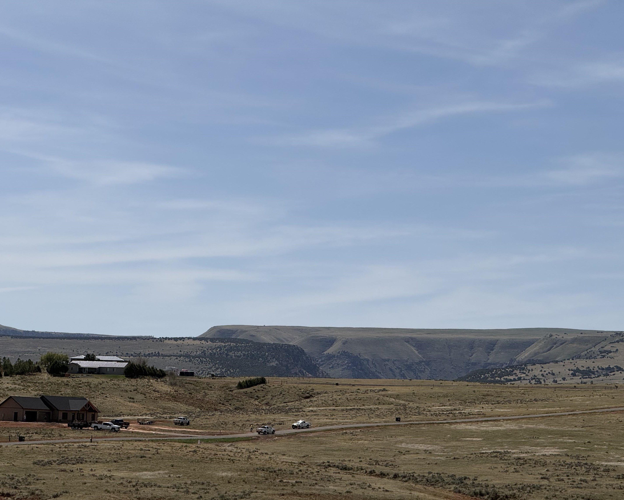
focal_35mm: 126
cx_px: 315
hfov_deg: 15.3
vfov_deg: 12.2
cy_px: 250
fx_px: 2327
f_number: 2.8
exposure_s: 1/3509
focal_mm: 15.66
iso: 40
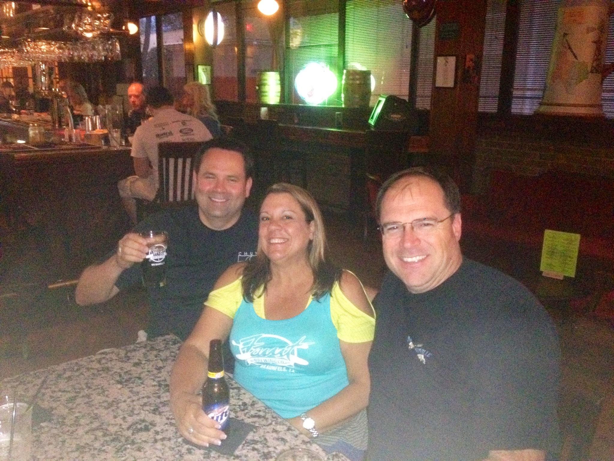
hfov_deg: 52.6
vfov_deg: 40.7
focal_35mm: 35
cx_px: 307
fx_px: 621
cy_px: 230
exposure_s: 1/16
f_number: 2.4
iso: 800
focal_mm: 4.28
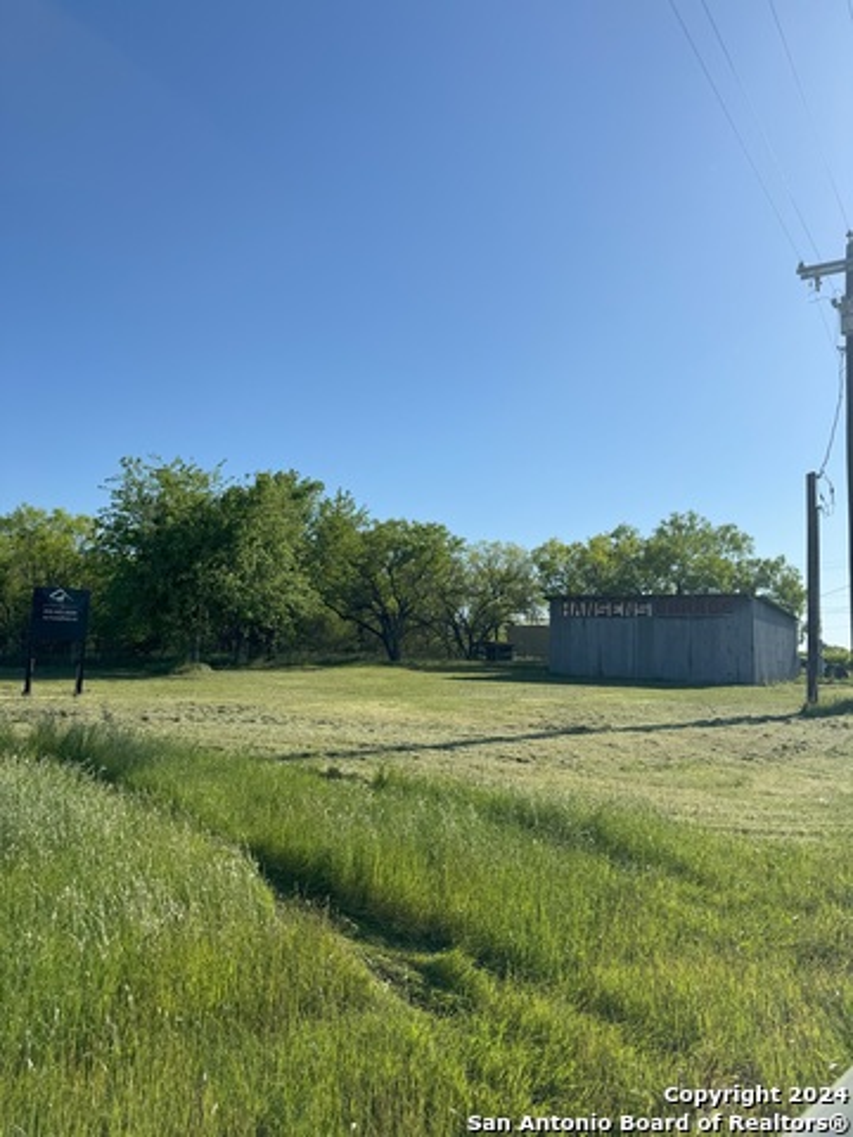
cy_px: 568
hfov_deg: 56.8
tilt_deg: +6.2
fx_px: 789
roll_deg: -1.7
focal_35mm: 24
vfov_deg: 71.6
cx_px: 426
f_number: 1.78
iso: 80
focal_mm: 6.76
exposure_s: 1/7092
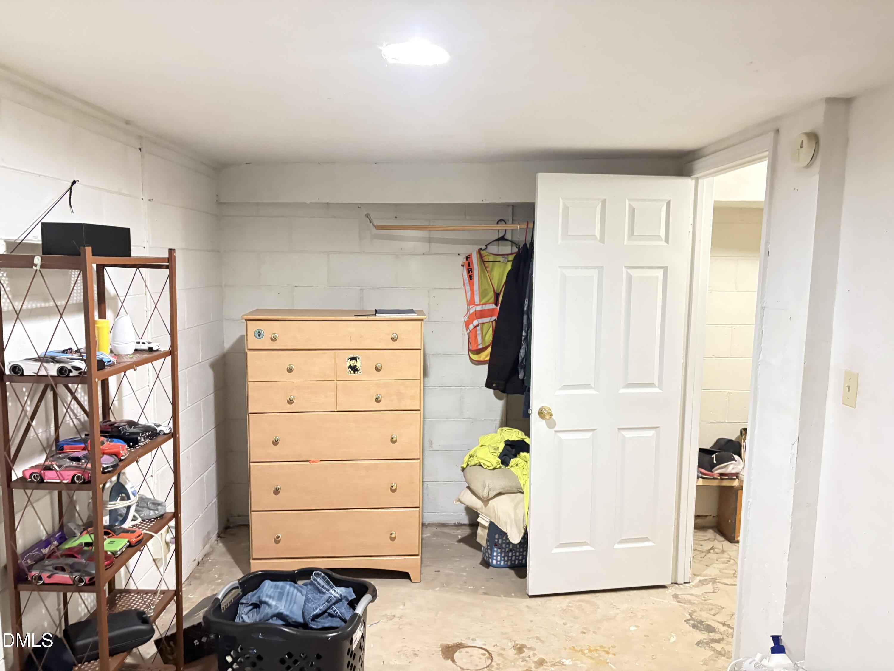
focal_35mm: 26
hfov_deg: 67.3
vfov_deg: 53.1
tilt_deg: -7.5
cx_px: 447
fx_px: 671
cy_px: 336
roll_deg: +0.3
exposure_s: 1/30
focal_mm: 5.96
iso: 1000
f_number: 1.6
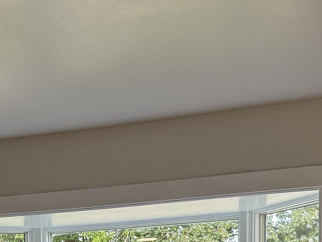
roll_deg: +0.9
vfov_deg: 15.2
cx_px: 30
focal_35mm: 88
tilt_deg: -4.2
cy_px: 387
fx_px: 818
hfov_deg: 21.7
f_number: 1.78
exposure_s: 1/184
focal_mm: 6.76
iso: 100
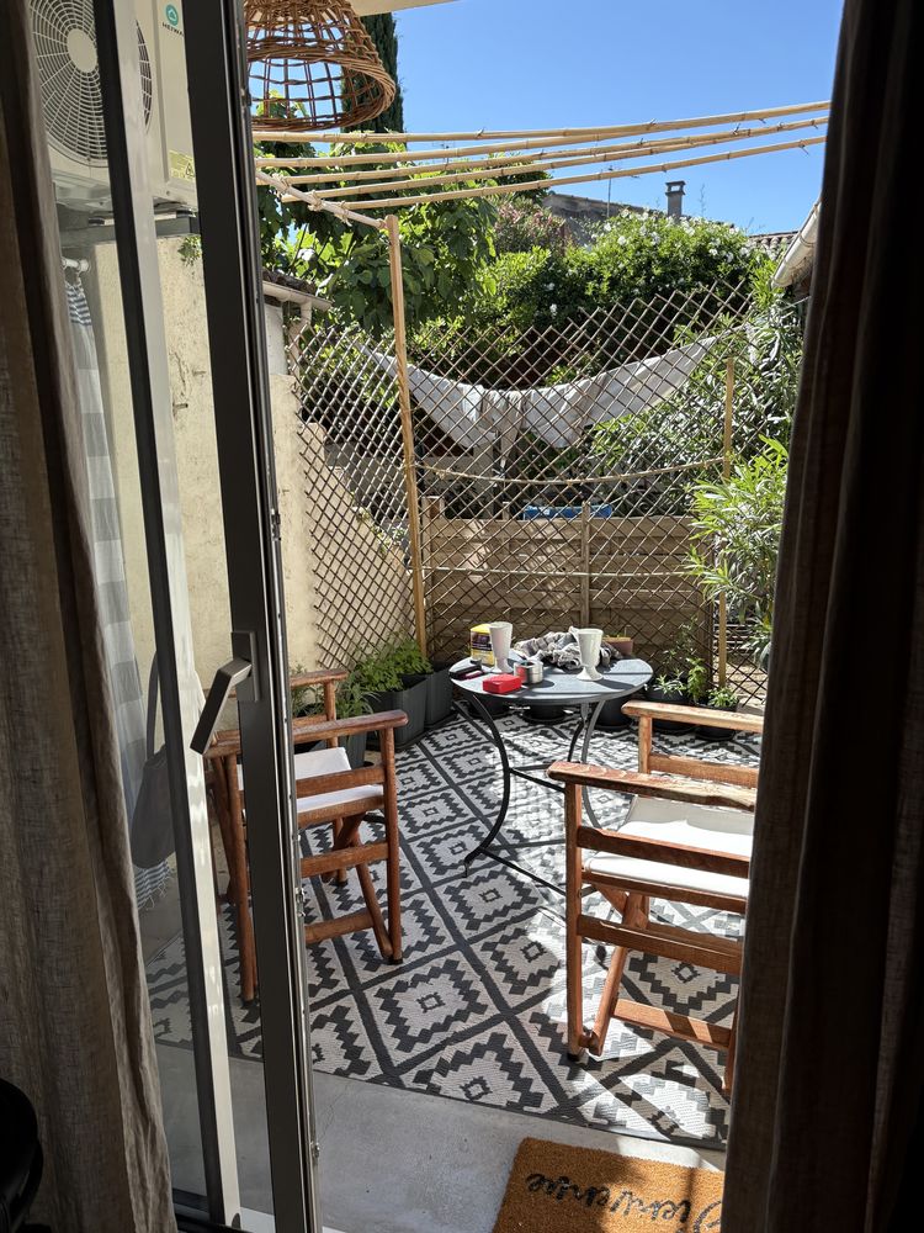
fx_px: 925
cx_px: 462
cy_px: 616
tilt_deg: -11.8
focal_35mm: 26
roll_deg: +1.7
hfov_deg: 53.1
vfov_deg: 67.3
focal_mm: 5.96
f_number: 1.6
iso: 64
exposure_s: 1/1420
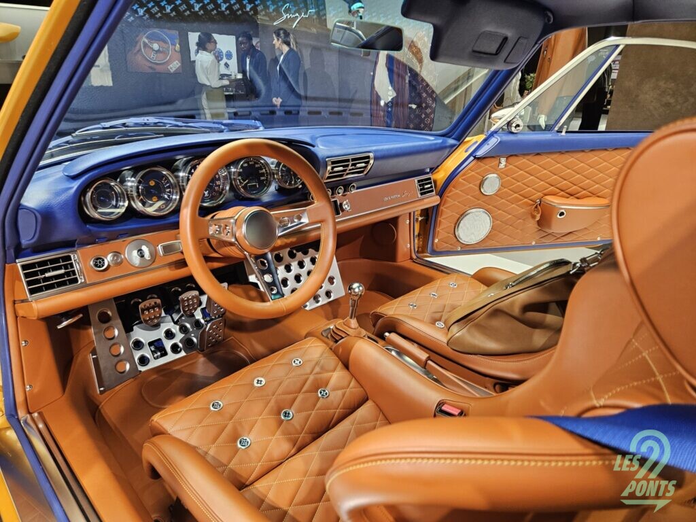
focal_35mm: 23
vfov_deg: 58.9
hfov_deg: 73.9
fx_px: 462
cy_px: 261
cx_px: 348
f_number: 1.8
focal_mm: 5.4
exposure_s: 1/120
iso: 200
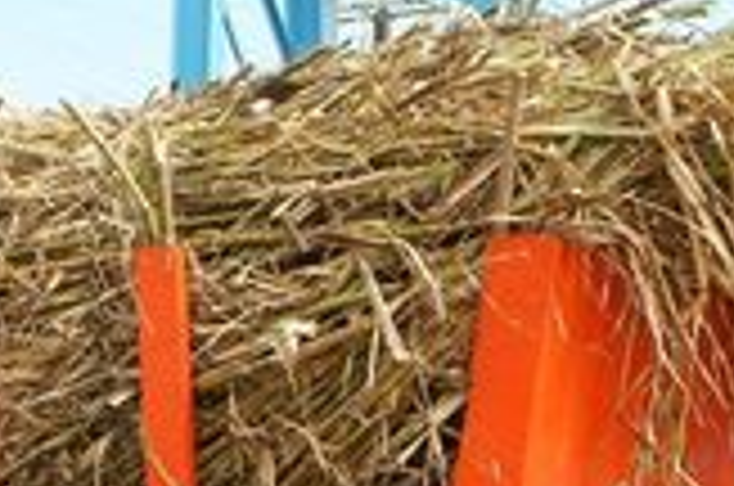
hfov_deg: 12.5
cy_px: 709
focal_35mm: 163
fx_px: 3317
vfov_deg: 8.2
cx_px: 32
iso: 400
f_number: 8
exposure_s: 1/180
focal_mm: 35
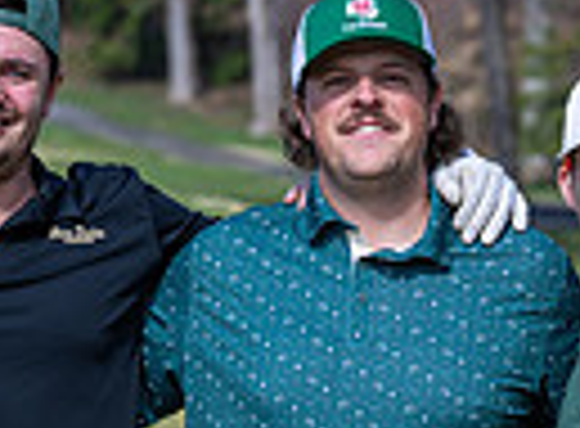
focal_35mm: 498
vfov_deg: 2.9
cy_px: 750
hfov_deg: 4.0
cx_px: 329
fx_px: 8290
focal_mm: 92
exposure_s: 1/500
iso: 90
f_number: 5
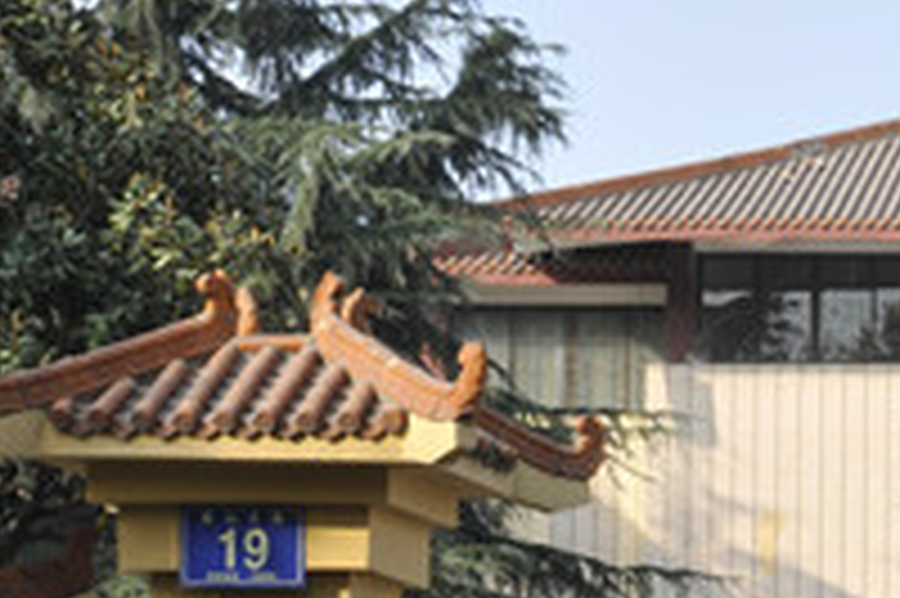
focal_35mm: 126
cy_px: 647
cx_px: 1382
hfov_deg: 15.0
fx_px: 3147
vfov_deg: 10.7
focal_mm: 24
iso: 200
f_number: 16
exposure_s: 1/50
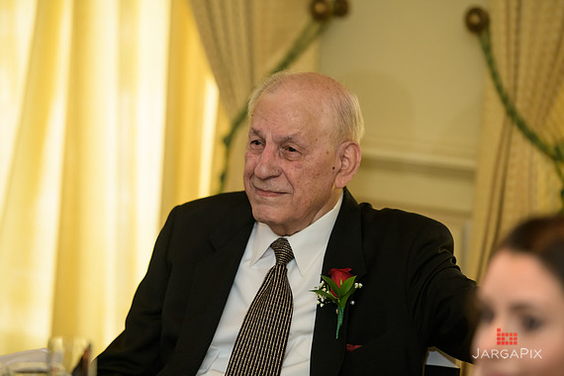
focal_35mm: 168
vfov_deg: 8.2
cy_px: 188
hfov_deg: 12.2
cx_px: 280
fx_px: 2632
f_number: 3.2
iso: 1600
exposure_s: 1/125
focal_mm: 165
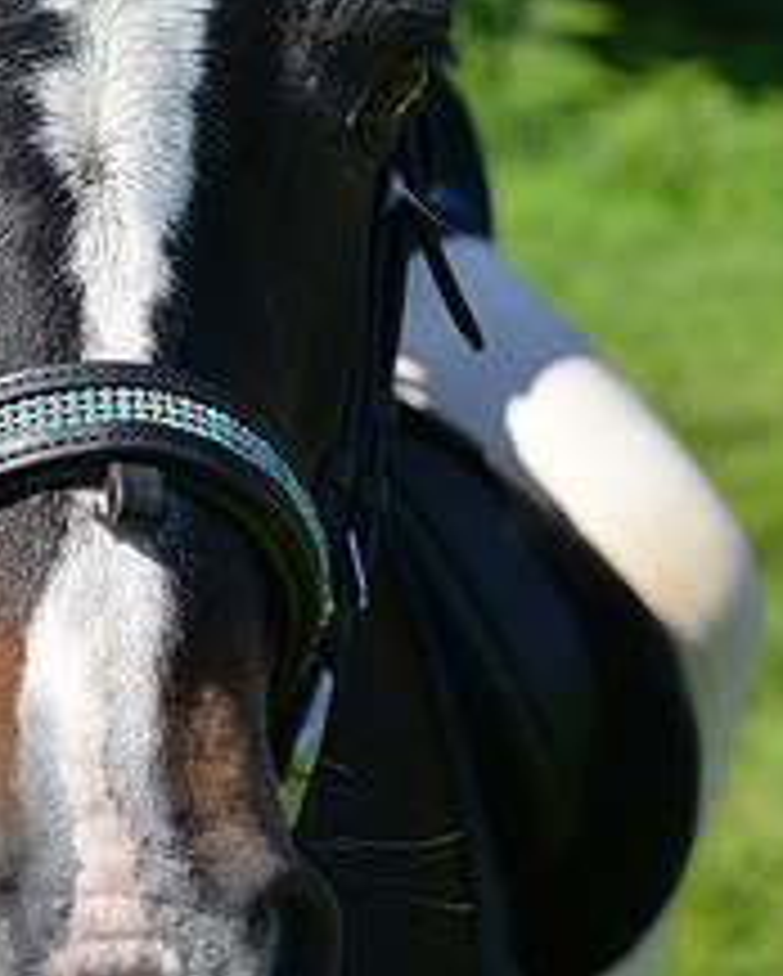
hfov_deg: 11.1
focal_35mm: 138
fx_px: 3992
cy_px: 342
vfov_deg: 13.9
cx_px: 56
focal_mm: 55
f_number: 5.6
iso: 360
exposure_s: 1/1250
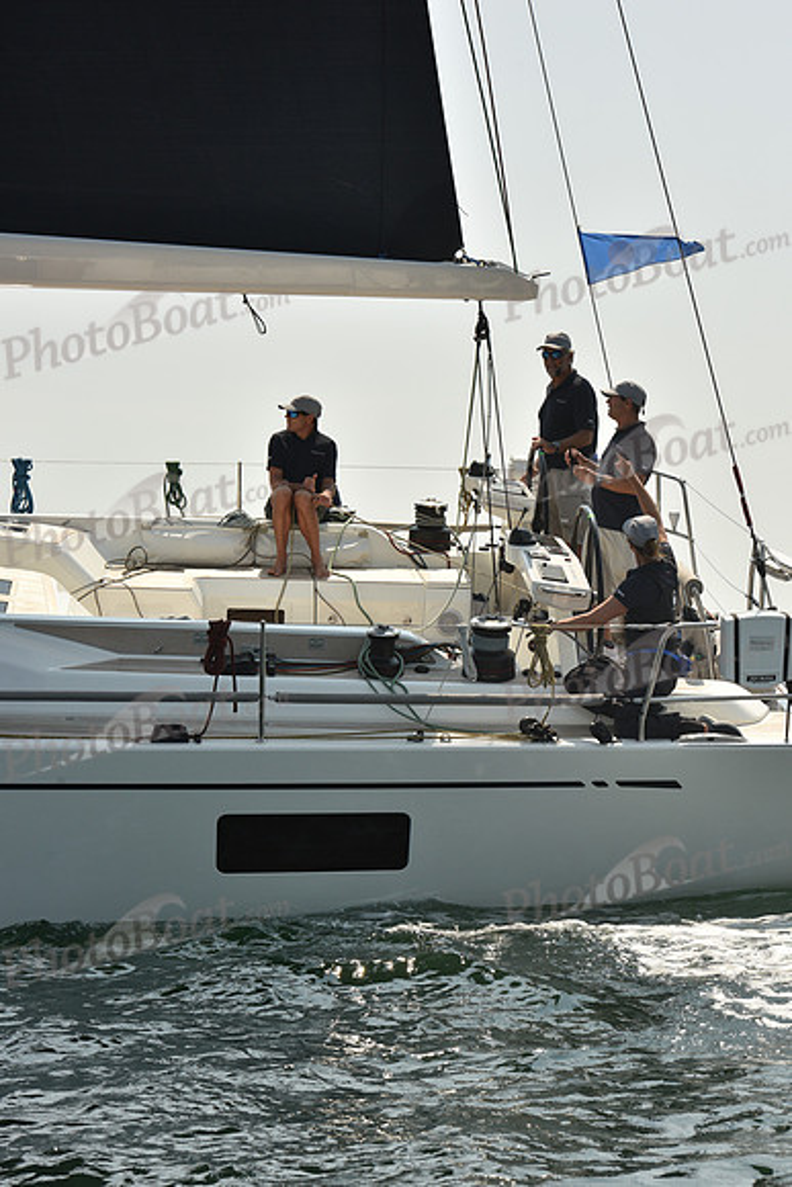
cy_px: 594
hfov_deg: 15.2
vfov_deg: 22.6
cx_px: 396
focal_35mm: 90
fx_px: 2968
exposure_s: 1/800
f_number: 9
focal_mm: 90
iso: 250
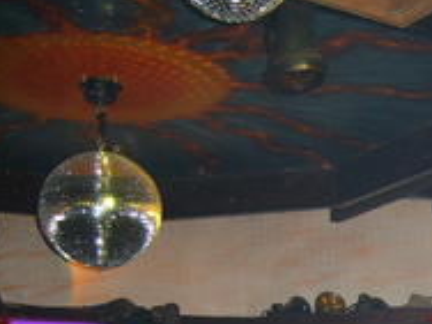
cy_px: 379
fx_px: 1098
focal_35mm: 88
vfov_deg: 16.2
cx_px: 533
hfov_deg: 20.6
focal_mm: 5.8
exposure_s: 1/30
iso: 100
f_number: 2.8
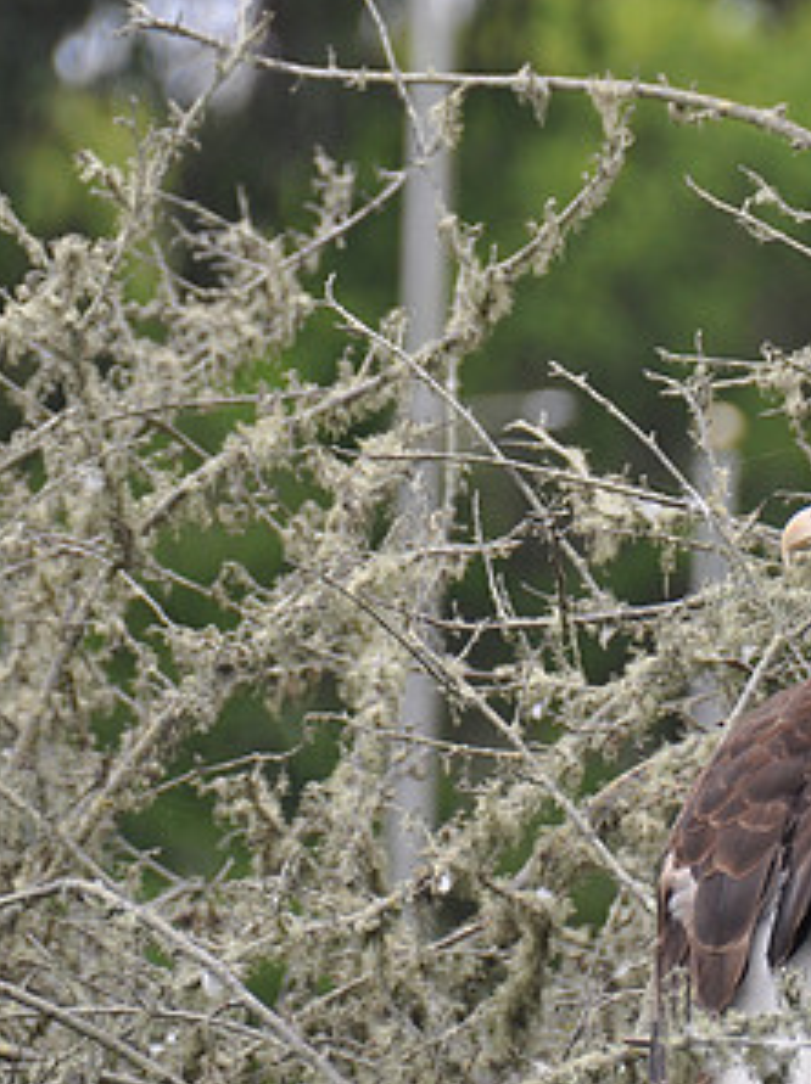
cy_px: 422
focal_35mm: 845
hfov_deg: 1.8
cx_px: 500
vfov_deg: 2.3
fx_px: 26453
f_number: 5.6
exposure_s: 1/500
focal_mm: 300
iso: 320
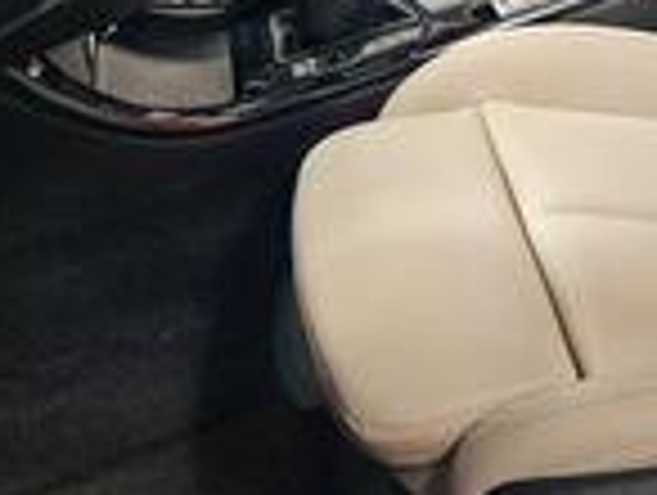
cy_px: -166
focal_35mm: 74
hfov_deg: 24.3
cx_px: 742
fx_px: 1407
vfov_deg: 18.4
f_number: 1.8
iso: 250
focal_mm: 5.4
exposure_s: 1/120
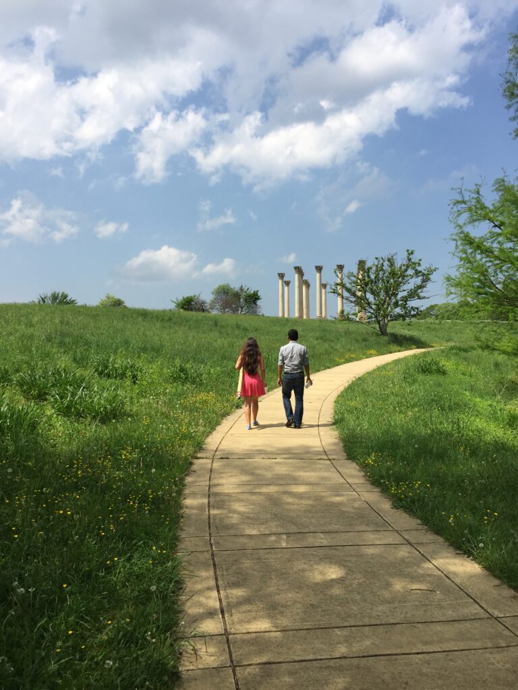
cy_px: 345
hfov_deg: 48.2
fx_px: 579
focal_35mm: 29
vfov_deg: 61.7
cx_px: 259
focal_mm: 4.15
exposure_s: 1/2326
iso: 32
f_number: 2.2
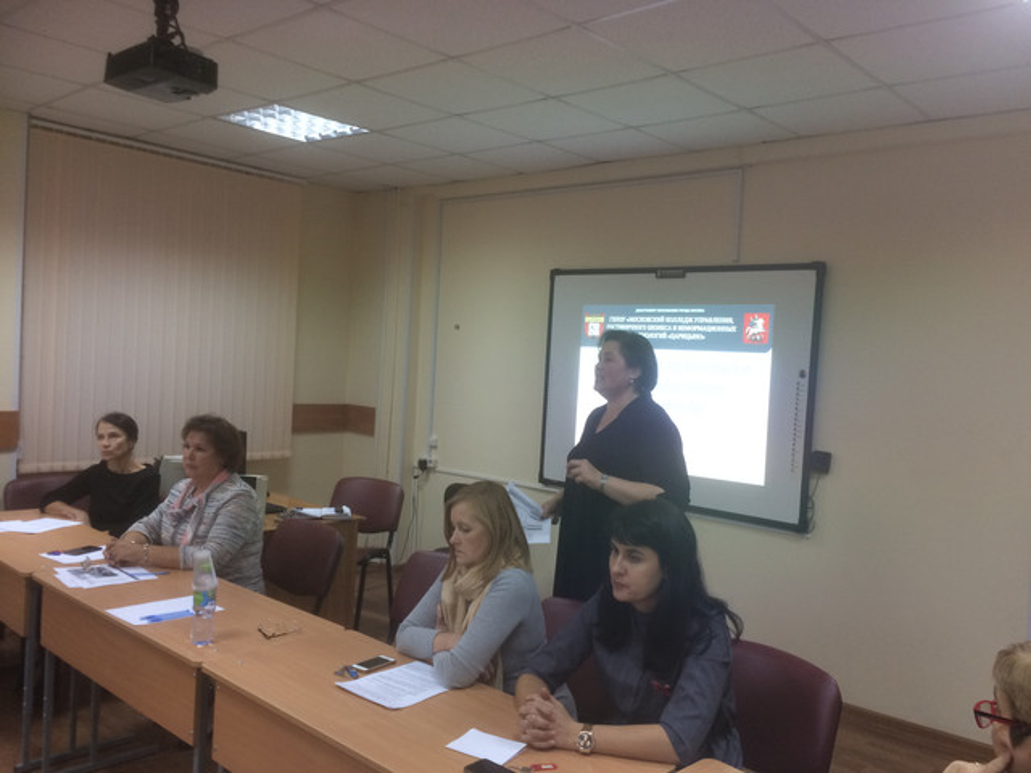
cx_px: 516
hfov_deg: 61.7
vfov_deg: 48.2
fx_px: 864
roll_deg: -2.8
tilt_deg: -2.1
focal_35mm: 29
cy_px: 386
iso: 125
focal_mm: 4.15
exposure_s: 1/33
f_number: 2.2
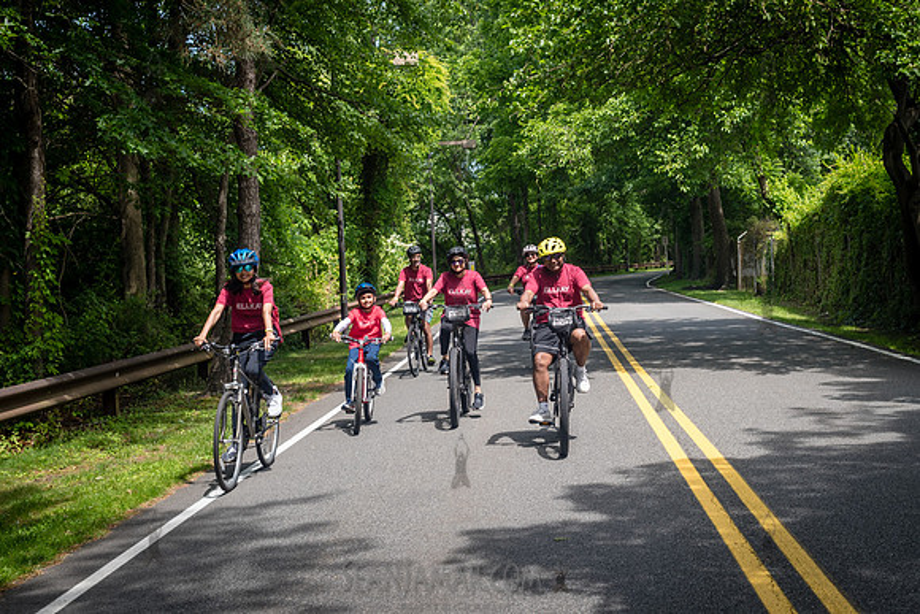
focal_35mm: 48
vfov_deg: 27.8
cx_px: 507
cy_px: 236
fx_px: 1238
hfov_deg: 40.7
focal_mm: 35
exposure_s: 1/640
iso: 200
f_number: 4
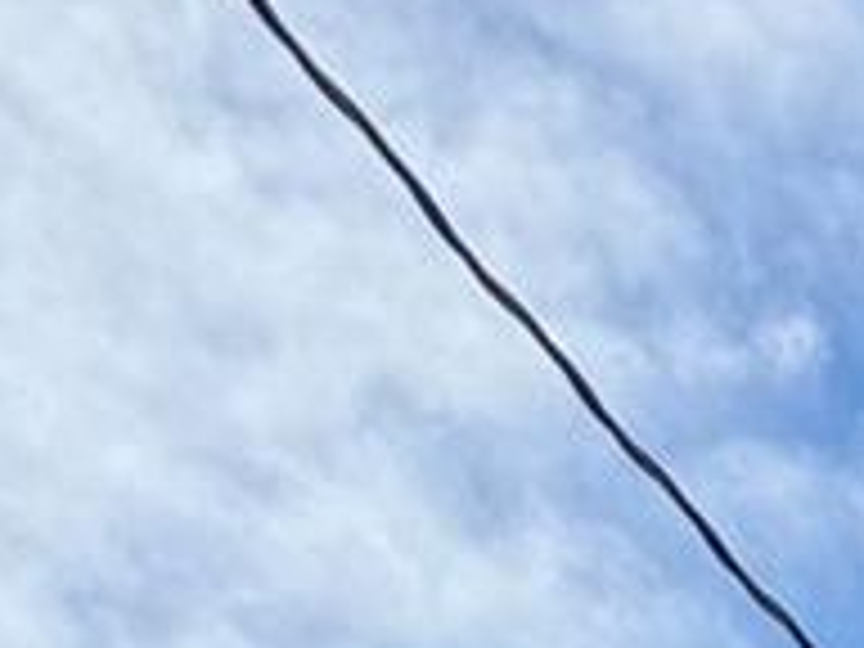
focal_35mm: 180
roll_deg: -1.0
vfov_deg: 6.9
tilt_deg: +3.2
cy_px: 2300
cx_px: 1323
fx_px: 4493
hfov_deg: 10.6
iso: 80
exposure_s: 1/2370
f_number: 1.78
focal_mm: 6.76
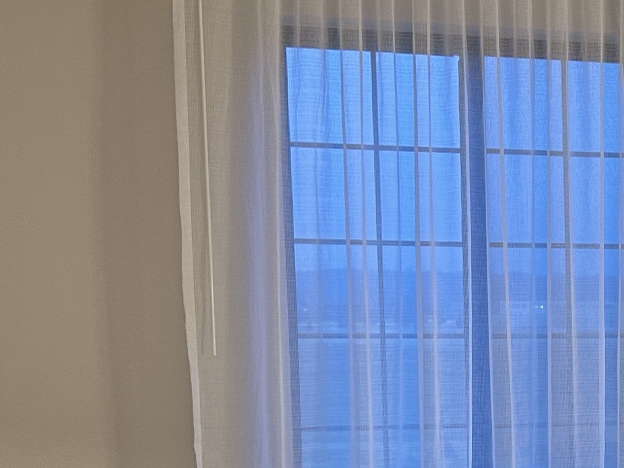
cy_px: 476
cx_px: 705
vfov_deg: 17.3
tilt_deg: -5.9
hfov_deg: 22.1
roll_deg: +0.5
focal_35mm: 83
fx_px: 1496
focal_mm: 6.86
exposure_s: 1/60
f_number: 1.78
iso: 160
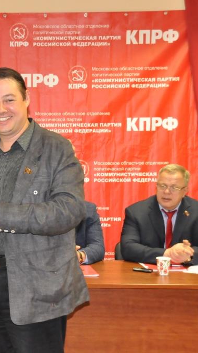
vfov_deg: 27.9
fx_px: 709
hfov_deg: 15.7
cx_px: 9
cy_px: 176
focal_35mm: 76
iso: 3200
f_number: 5.6
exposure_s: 1/60
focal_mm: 32
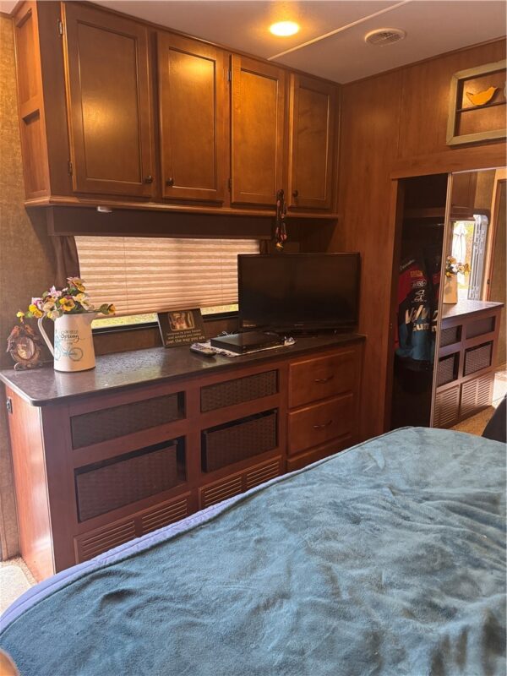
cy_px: 338
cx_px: 254
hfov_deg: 56.8
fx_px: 469
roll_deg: -0.9
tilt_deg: -11.8
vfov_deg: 71.6
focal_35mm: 24
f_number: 1.78
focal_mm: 6.76
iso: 800
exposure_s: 1/60
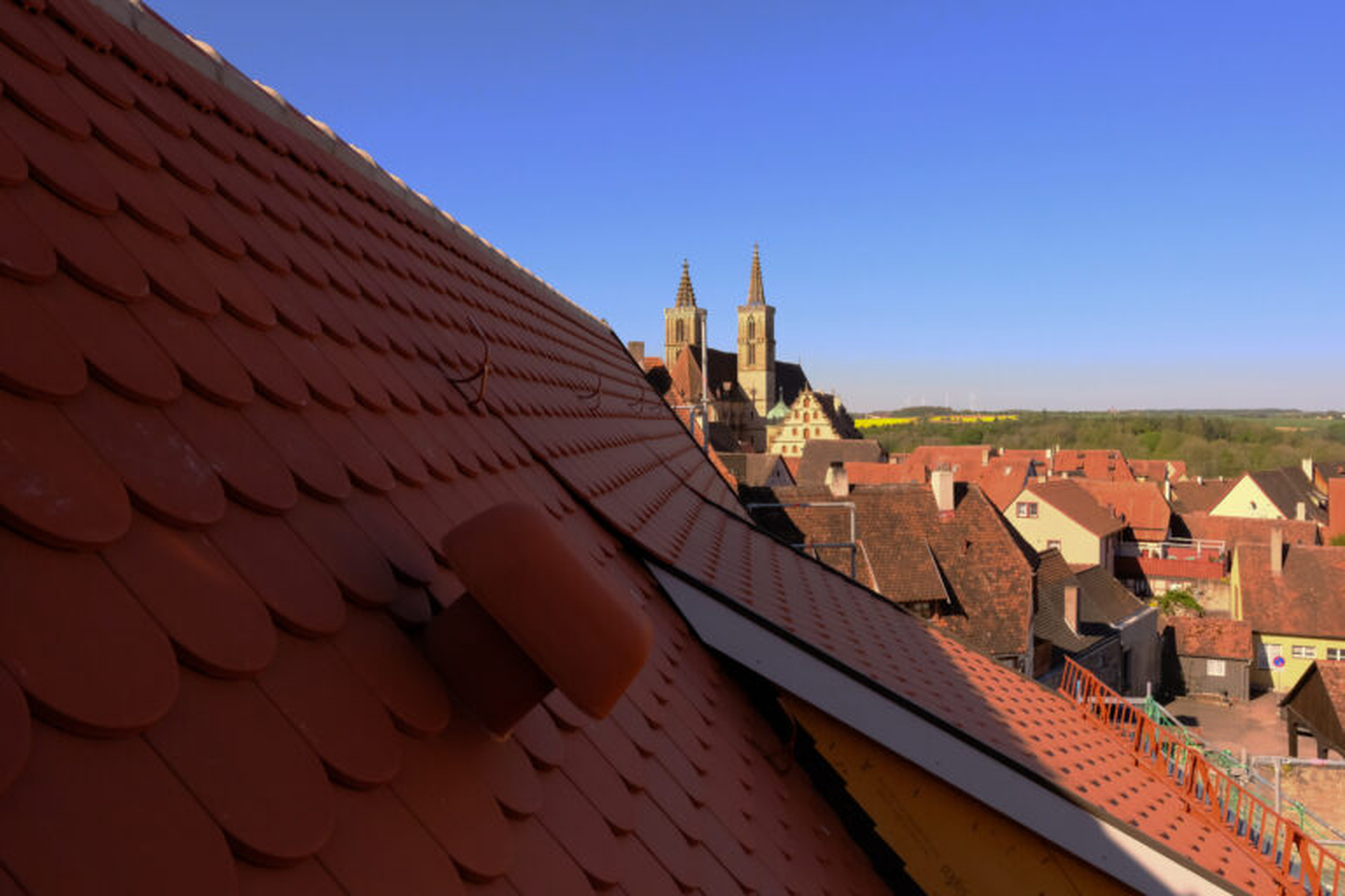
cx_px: 672
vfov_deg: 49.6
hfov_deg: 69.4
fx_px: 971
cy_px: 448
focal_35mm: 26
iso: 2000
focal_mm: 17.5
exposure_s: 1/2000
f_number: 8
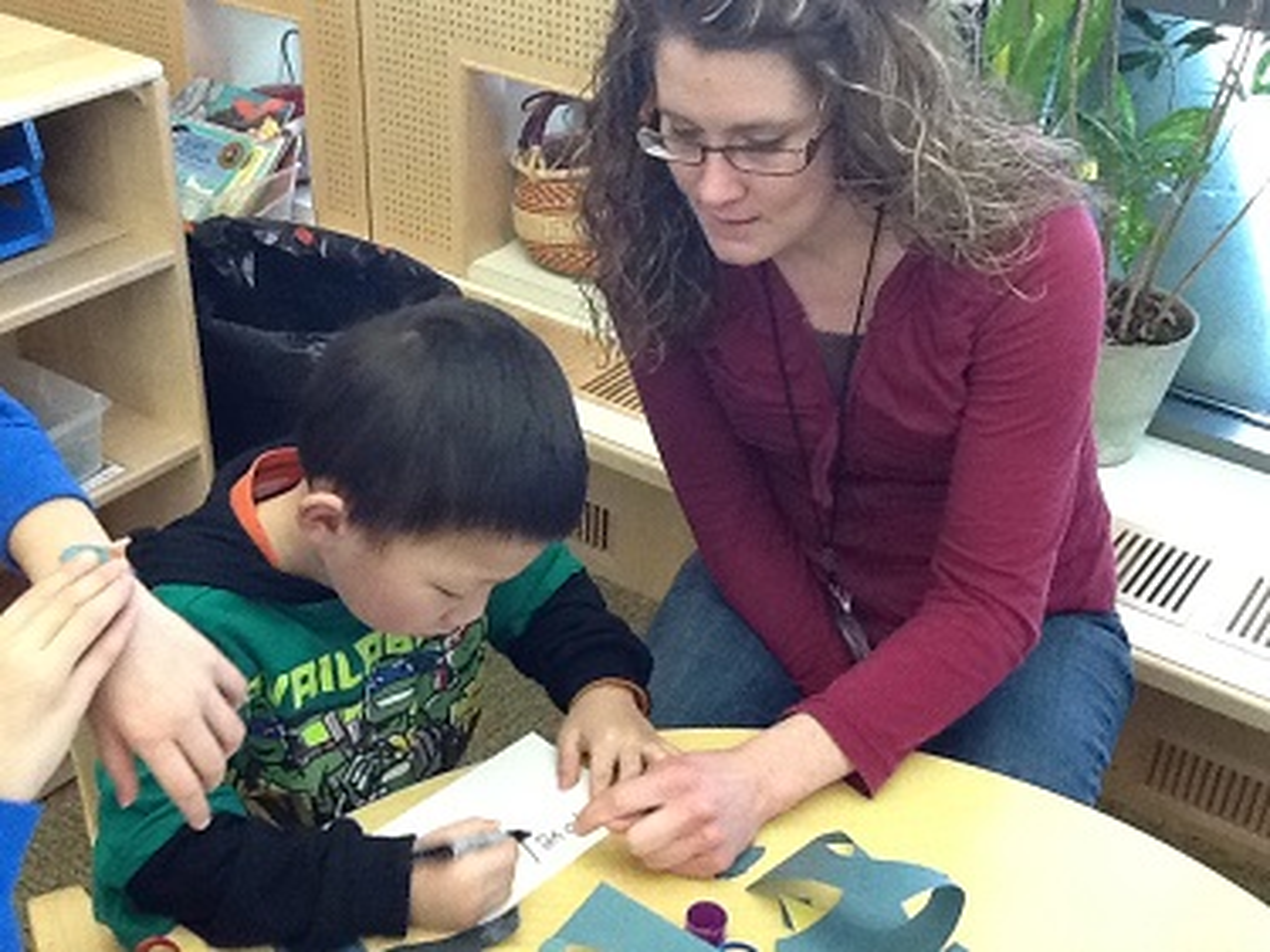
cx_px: 635
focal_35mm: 44
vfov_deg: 32.9
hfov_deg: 43.0
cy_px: 476
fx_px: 1614
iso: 250
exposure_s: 1/30
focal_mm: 2.03
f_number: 2.4
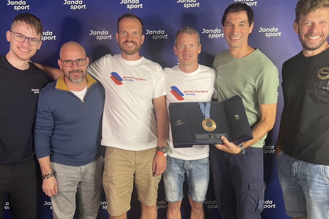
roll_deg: +0.4
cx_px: 157
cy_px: 108
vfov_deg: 42.3
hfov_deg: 60.3
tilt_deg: -6.4
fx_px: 283
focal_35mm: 31
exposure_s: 1/72
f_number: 1.5
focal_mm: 5.7
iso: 125
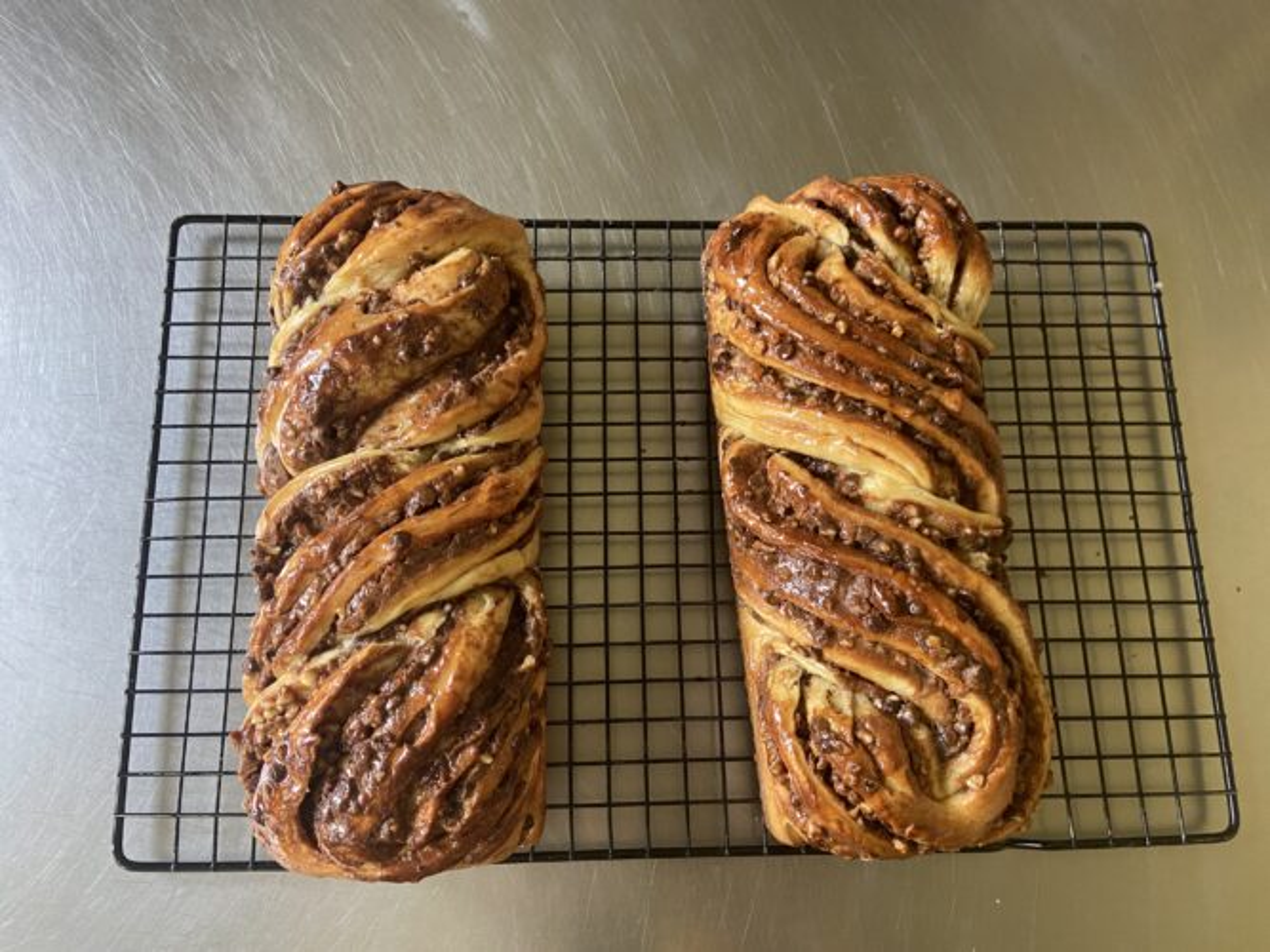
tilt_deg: -77.9
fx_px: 954
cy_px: 476
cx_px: 635
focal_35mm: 26
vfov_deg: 53.0
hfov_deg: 67.3
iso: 160
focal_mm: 4.25
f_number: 1.8
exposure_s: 1/60
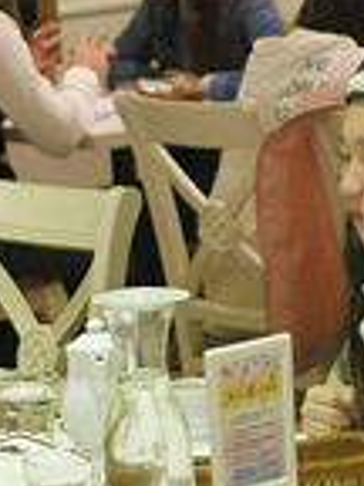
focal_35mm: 209
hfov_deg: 7.0
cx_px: 485
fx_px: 2930
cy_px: 439
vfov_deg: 9.4
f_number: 1.7
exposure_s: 1/60
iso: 640
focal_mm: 15
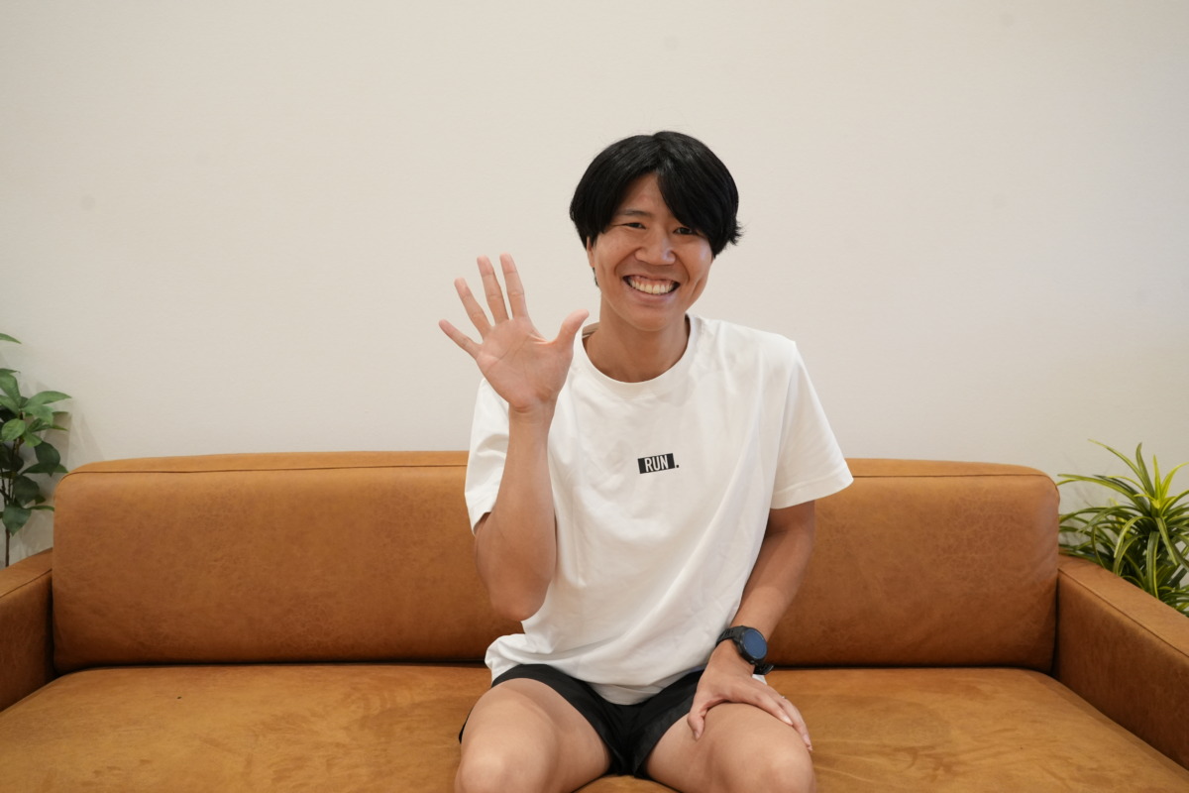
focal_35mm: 31
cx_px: 594
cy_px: 396
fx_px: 1024
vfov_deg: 42.3
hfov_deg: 60.3
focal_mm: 31
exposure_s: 1/100
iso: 2500
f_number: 6.3
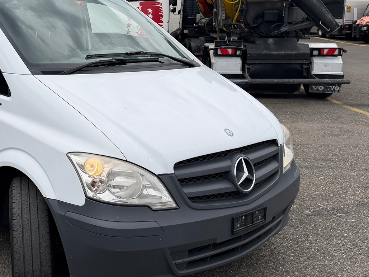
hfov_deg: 38.6
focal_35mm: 47
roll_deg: -0.3
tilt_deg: -9.0
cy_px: 94
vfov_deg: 30.7
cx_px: 62
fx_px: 501
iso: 80
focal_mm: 6.76
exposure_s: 1/1522
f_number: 1.78
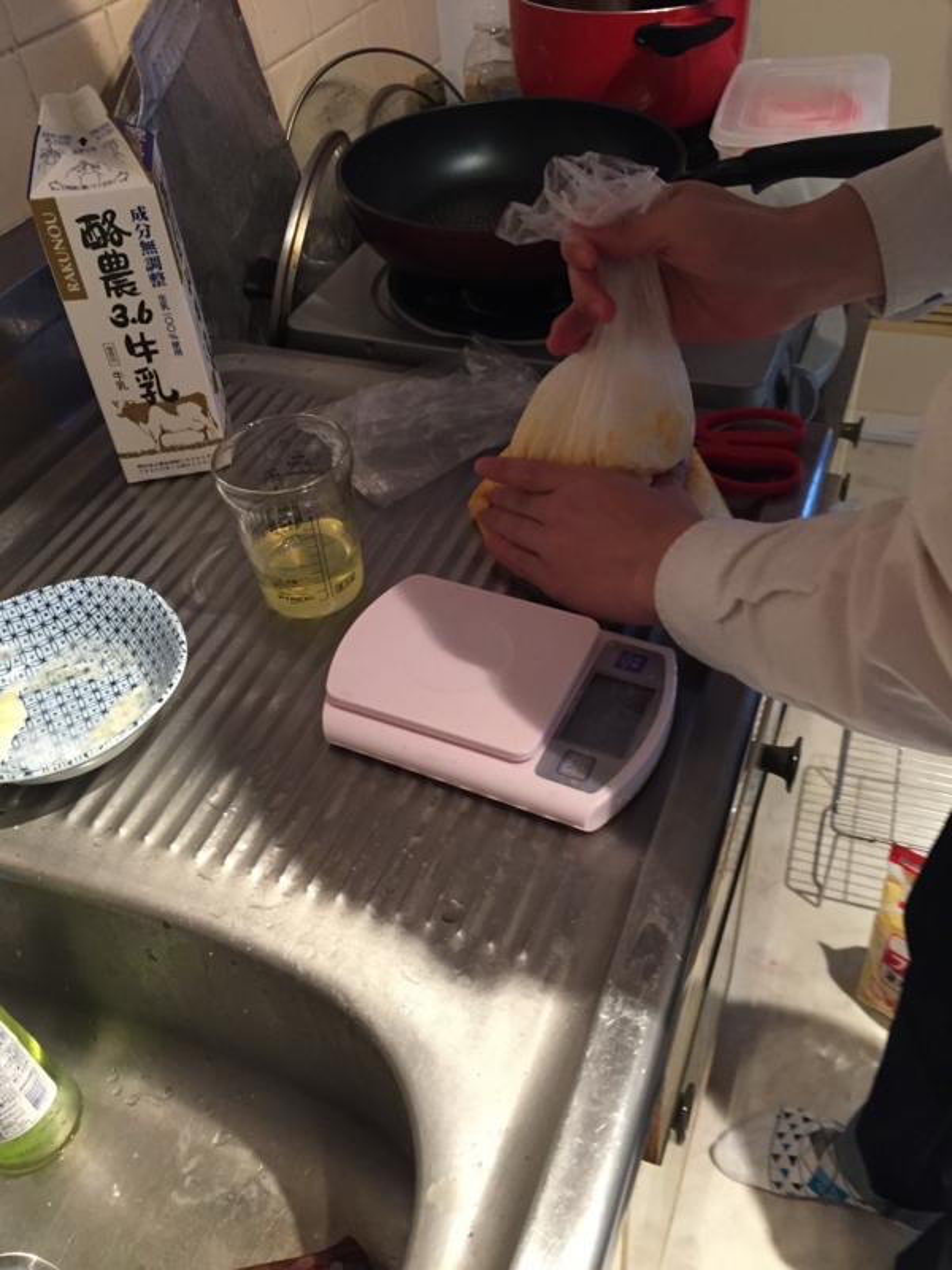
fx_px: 1063
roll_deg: +3.7
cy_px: 635
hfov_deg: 48.2
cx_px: 476
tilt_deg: -43.1
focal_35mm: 29
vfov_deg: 61.7
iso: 200
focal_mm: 4.15
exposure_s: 1/33
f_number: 2.2
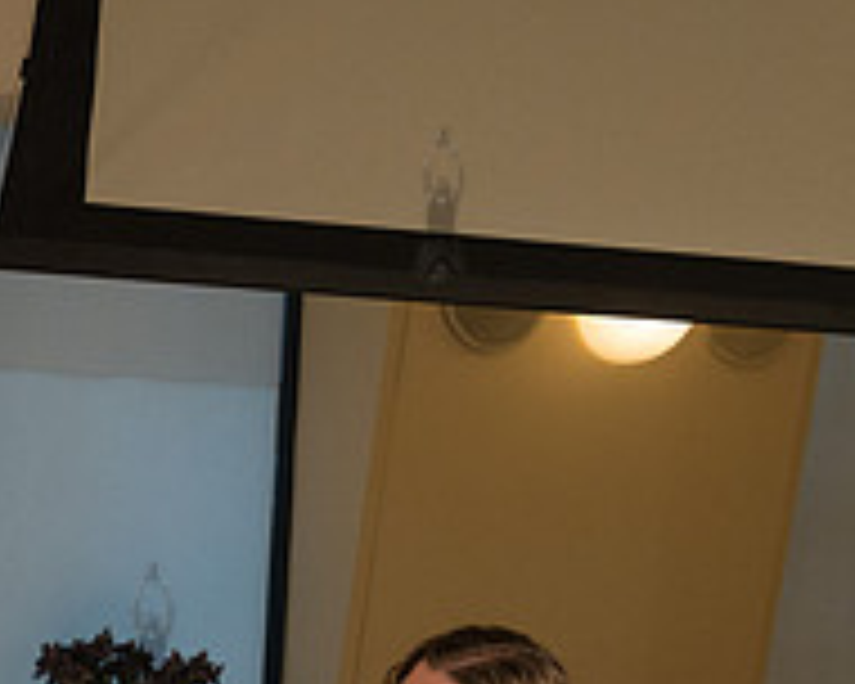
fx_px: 2758
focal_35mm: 109
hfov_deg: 16.1
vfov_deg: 13.7
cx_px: -432
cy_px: 857
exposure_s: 1/200
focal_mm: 38
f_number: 4
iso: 2500
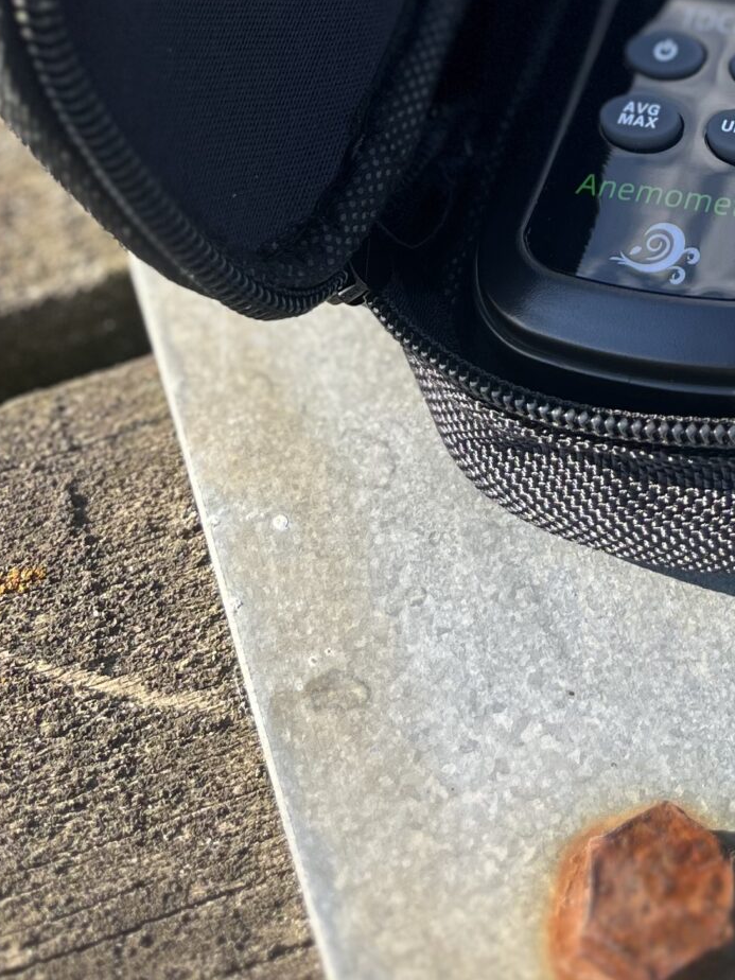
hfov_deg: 19.9
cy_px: -361
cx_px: 701
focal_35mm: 72
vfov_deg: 23.3
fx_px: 2038
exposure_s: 1/463
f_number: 1.6
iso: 50
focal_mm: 5.1
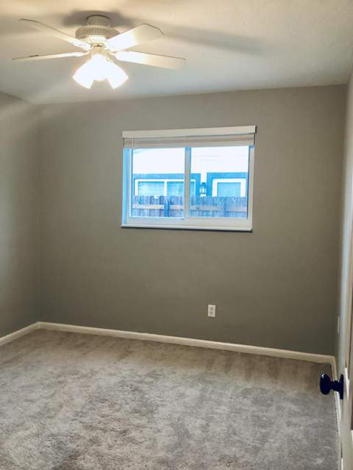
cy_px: 235
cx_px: 176
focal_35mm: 31
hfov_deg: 45.4
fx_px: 422
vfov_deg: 58.4
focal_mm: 3.3
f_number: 2.4
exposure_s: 1/60
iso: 250
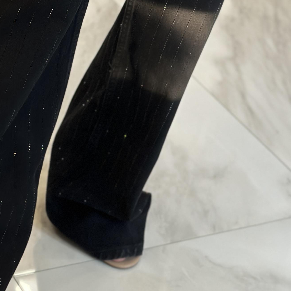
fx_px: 1246
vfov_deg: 13.1
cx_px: 111
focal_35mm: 131
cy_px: -19
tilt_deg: -45.3
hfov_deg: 13.3
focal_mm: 6.86
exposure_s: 1/100
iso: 80
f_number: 1.78
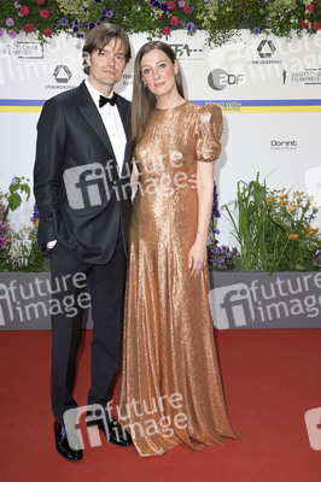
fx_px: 643
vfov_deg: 41.1
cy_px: 241
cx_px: 160
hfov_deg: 28.0
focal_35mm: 48
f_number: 6.3
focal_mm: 48
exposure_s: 1/250
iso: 640
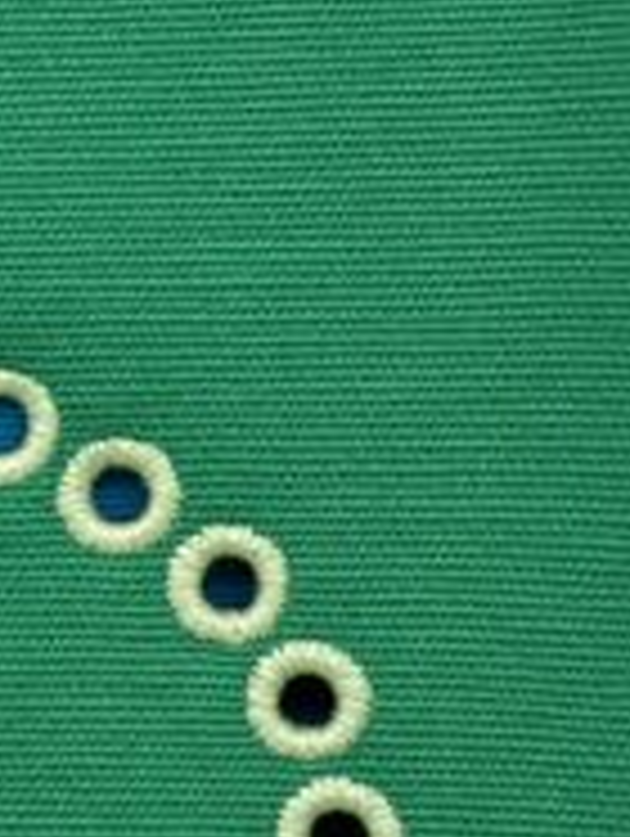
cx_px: -369
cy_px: 387
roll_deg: +0.5
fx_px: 3462
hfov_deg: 10.0
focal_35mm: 143
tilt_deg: -27.6
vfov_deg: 13.8
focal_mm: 4.25
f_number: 1.8
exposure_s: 1/115
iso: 32
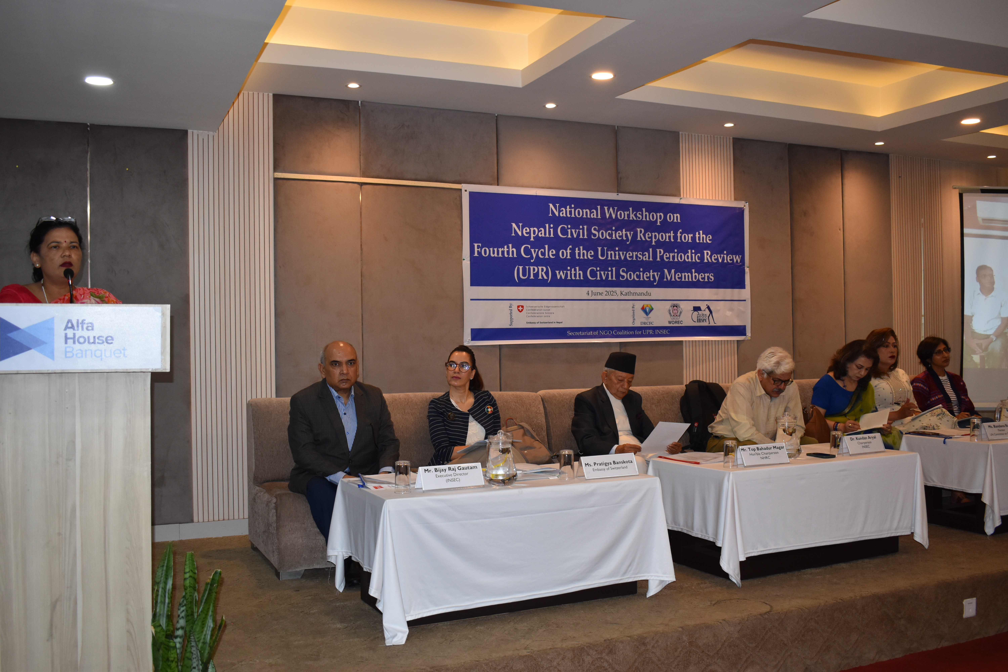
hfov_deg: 55.1
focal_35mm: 34
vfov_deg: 38.4
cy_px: 336
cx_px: 504
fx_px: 966
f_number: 3.8
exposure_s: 1/125
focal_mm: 23
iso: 800
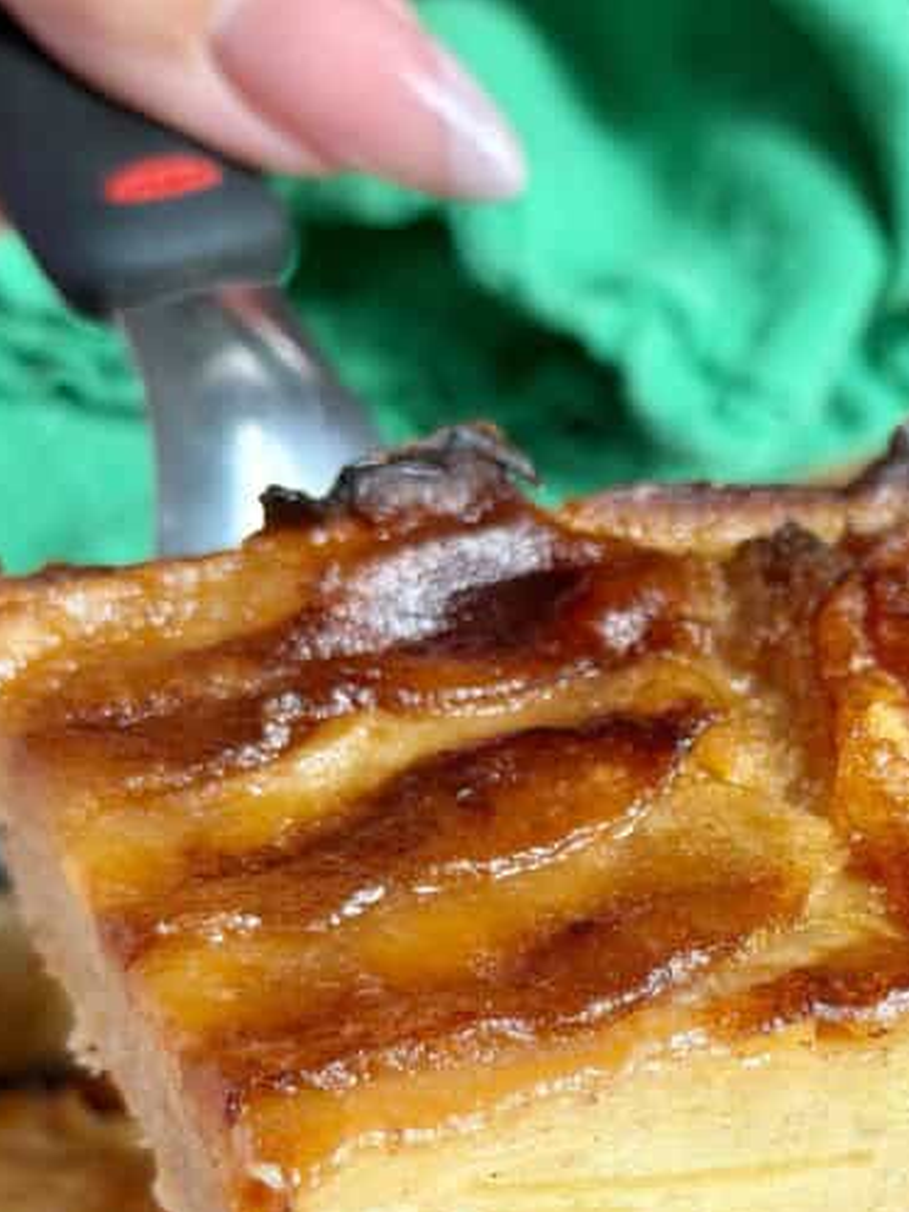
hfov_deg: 15.6
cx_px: 799
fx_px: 3291
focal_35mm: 94
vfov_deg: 20.7
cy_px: 947
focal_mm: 6.8
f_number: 1.8
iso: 64
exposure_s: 1/463
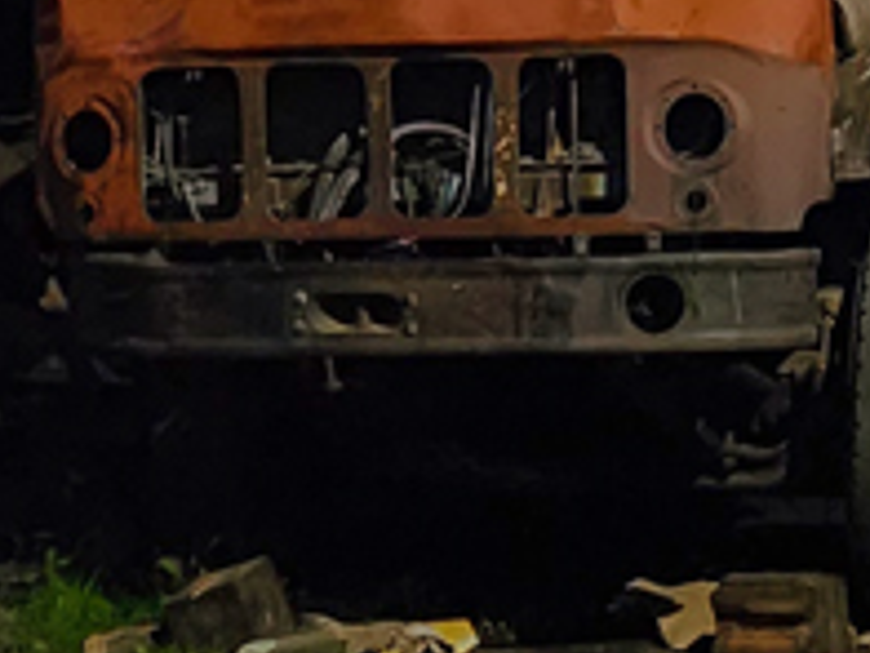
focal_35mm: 134
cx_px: 914
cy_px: -193
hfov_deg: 14.4
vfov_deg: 10.8
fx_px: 3368
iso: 1250
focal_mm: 6.4
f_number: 1.8
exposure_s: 1/25
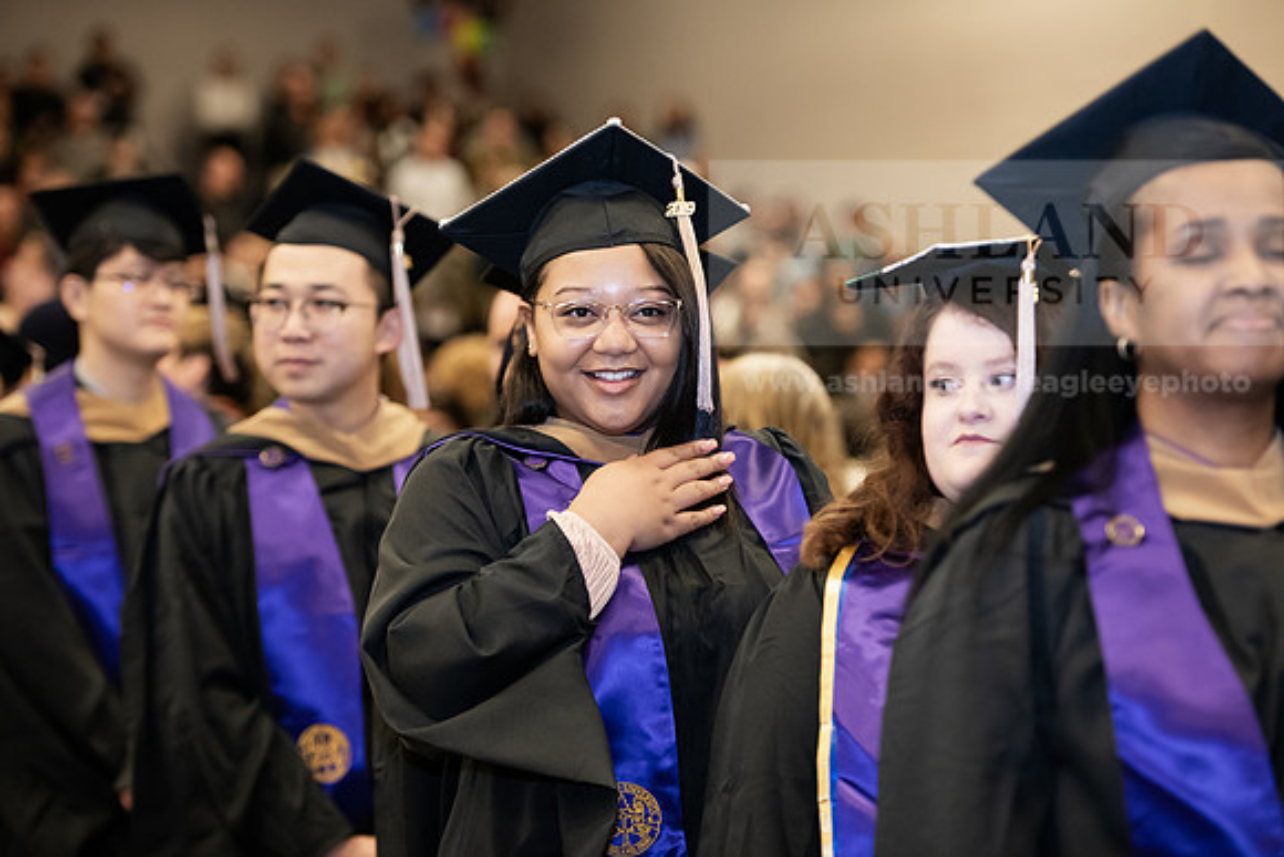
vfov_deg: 12.5
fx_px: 3924
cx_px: 642
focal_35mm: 110
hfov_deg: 18.6
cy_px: 428
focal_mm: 110
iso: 2000
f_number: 3.2
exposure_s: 1/200
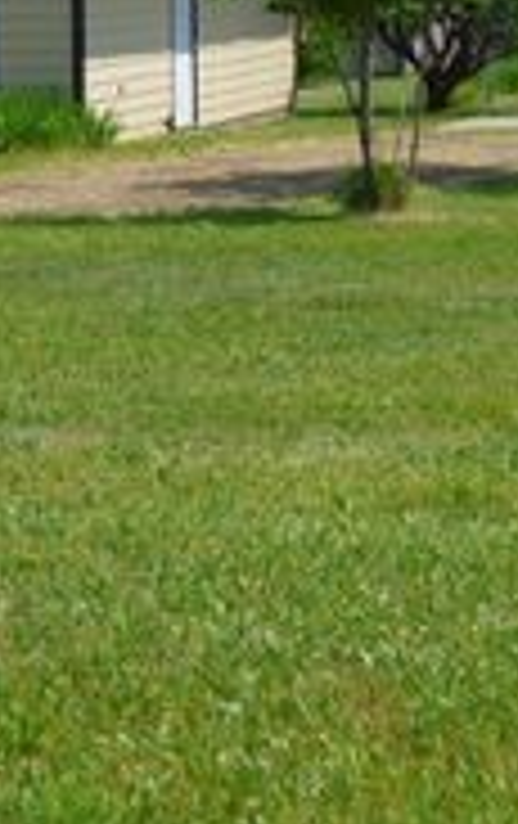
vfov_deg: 15.4
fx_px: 2992
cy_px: 29
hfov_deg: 9.9
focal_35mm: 133
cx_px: 450
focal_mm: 8.24
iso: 100
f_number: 3.8
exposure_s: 1/1000
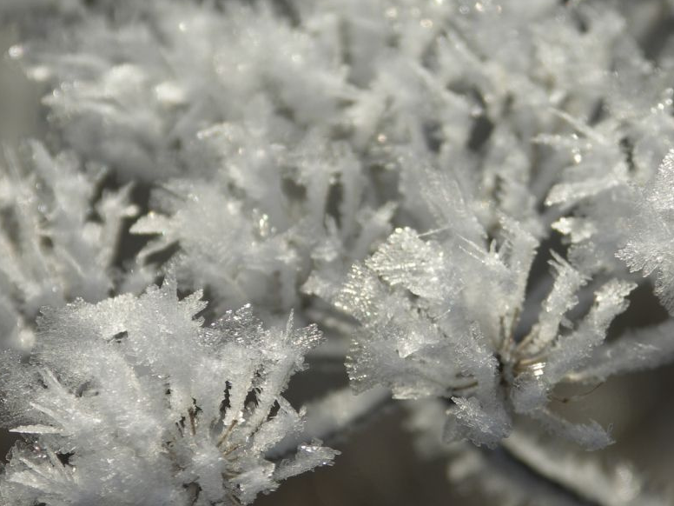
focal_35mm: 264
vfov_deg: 5.6
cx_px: 315
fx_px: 5140
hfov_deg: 7.5
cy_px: 215
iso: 50
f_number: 3.5
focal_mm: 50.8
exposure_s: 1/800
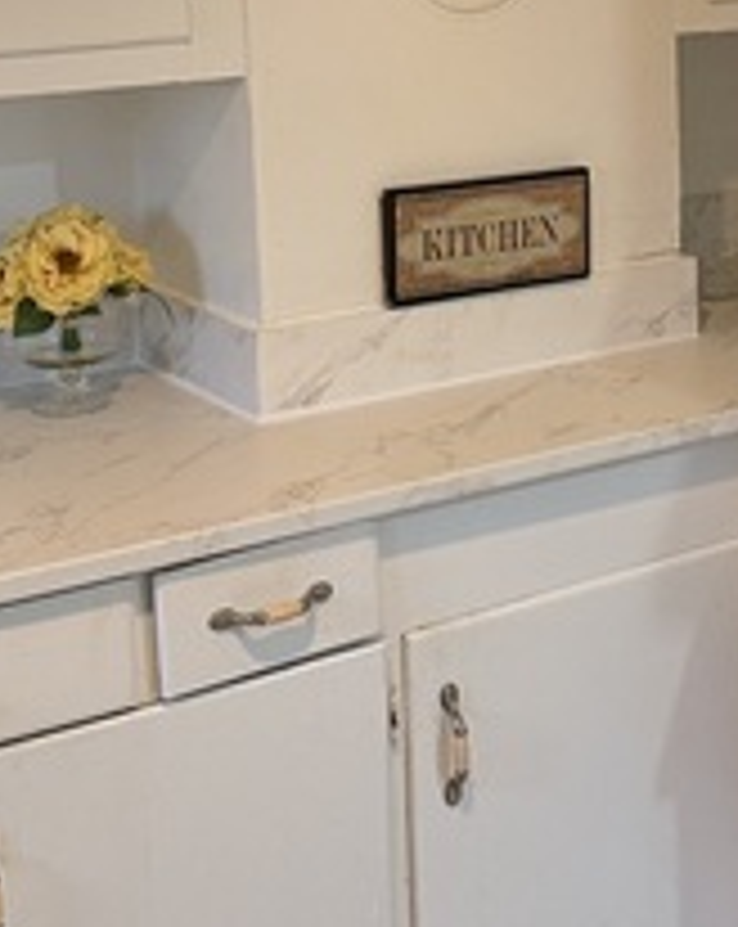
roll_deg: +1.5
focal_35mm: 76
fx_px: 2081
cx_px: 724
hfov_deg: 19.6
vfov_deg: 24.0
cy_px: 2
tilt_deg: -3.8
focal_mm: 6.76
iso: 320
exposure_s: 1/60
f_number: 1.78
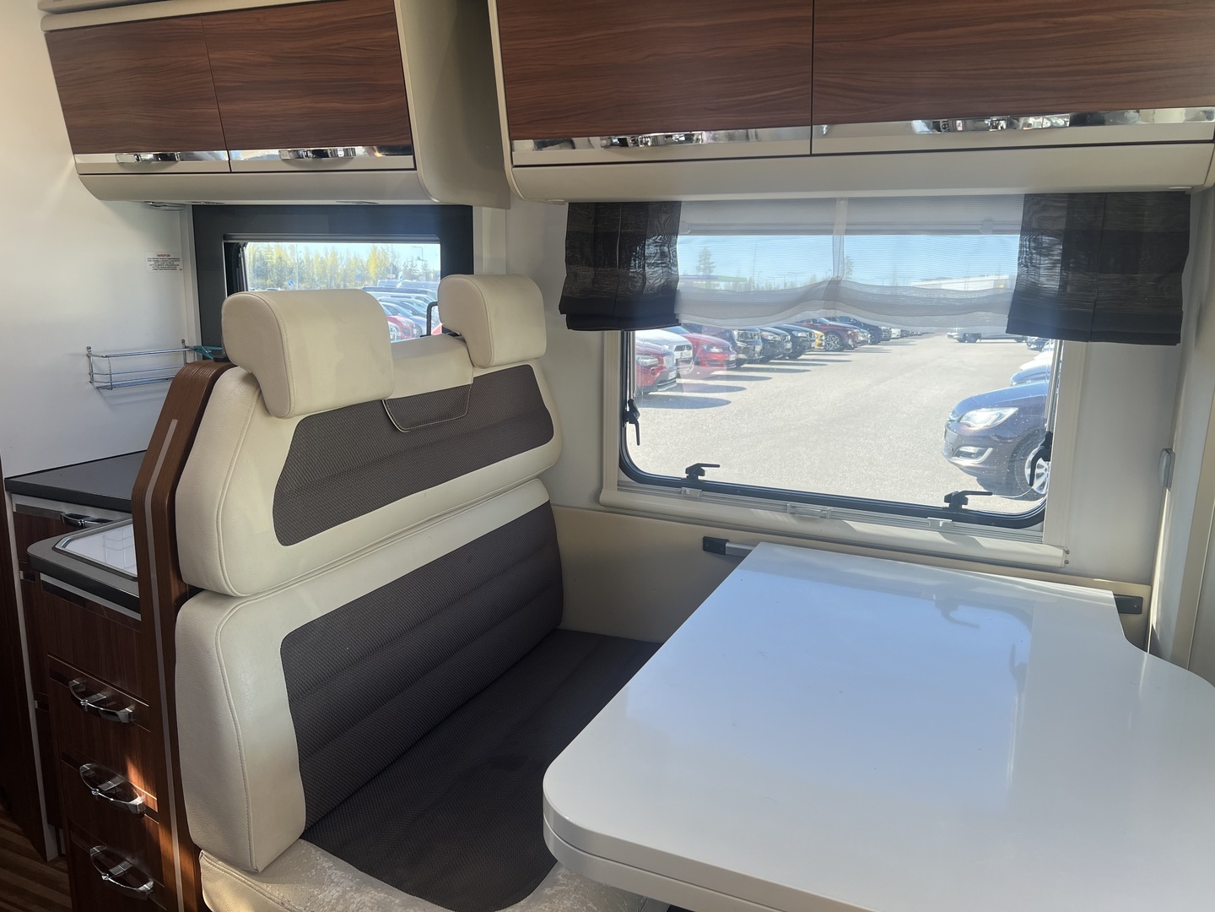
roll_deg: -1.7
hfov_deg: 67.3
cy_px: 456
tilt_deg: -8.1
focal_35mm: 26
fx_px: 913
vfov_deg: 53.1
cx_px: 608
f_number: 1.5
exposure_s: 1/121
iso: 32
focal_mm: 5.7
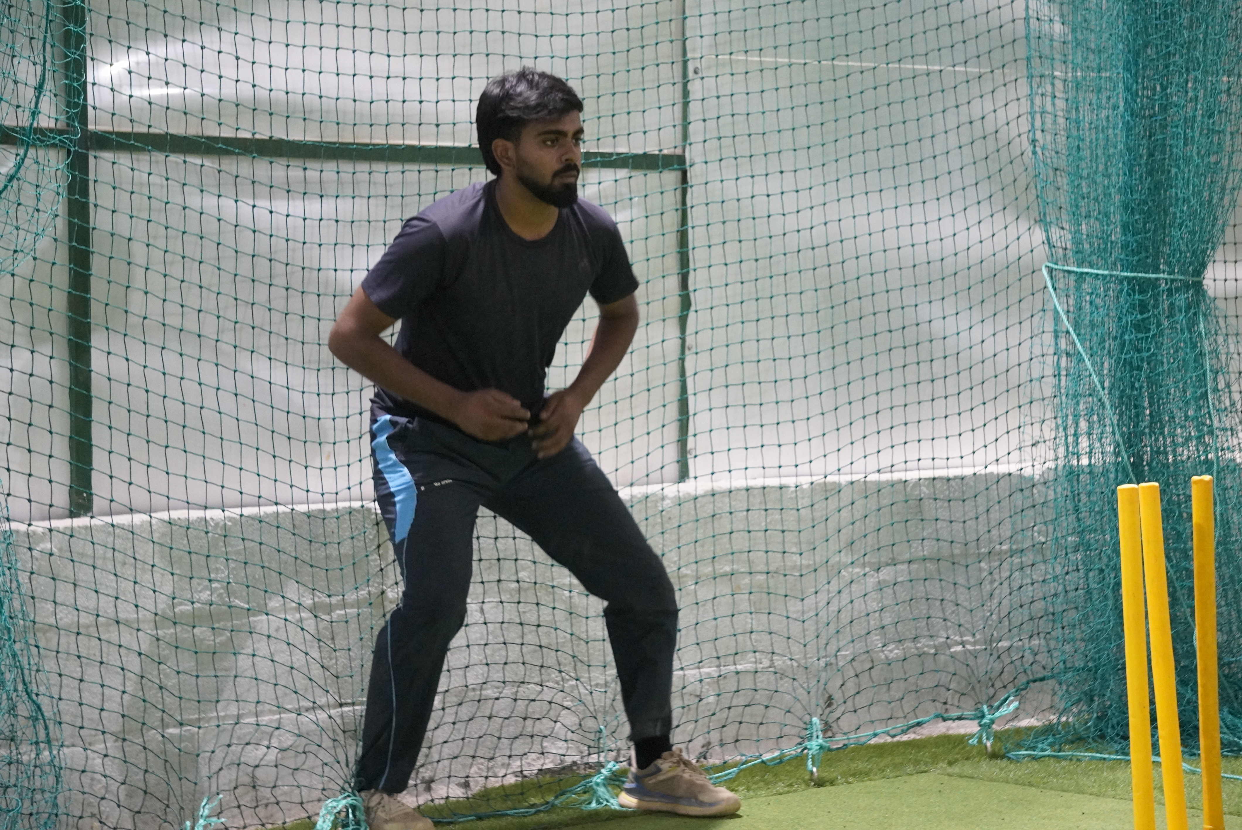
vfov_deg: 13.4
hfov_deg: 20.0
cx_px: 621
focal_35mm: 102
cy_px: 415
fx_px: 3521
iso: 6400
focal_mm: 68
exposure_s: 1/125
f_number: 4.5
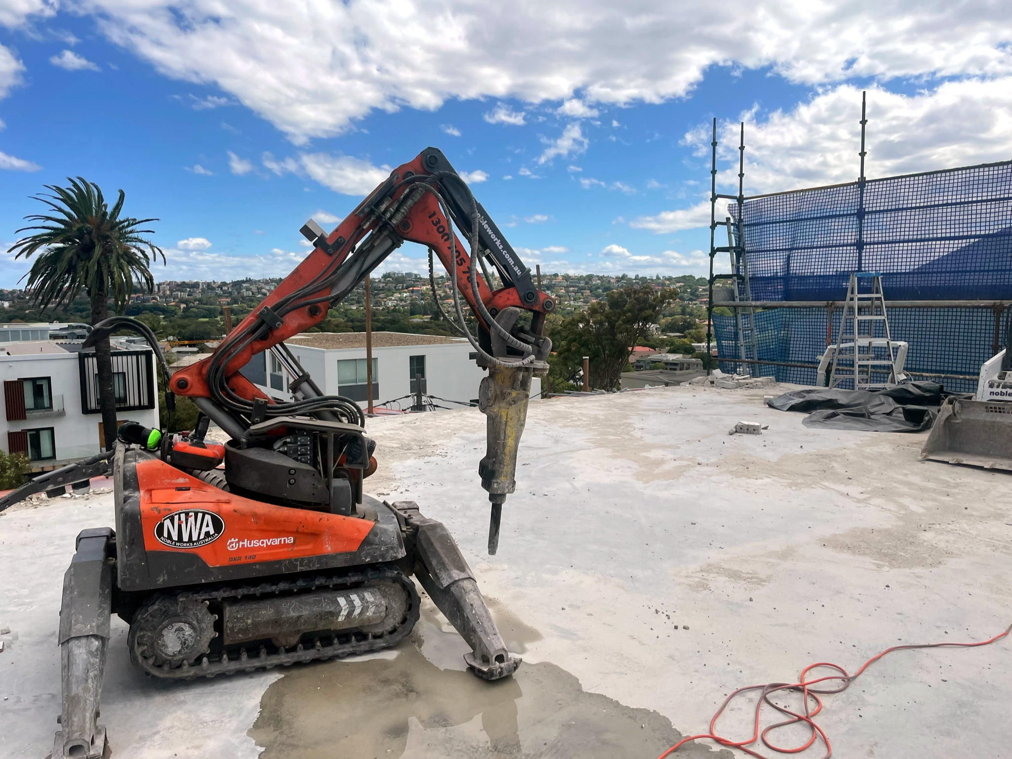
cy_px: 380
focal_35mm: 26
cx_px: 506
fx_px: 760
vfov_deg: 53.0
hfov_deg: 67.3
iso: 32
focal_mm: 4.2
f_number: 1.6
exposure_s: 1/5556
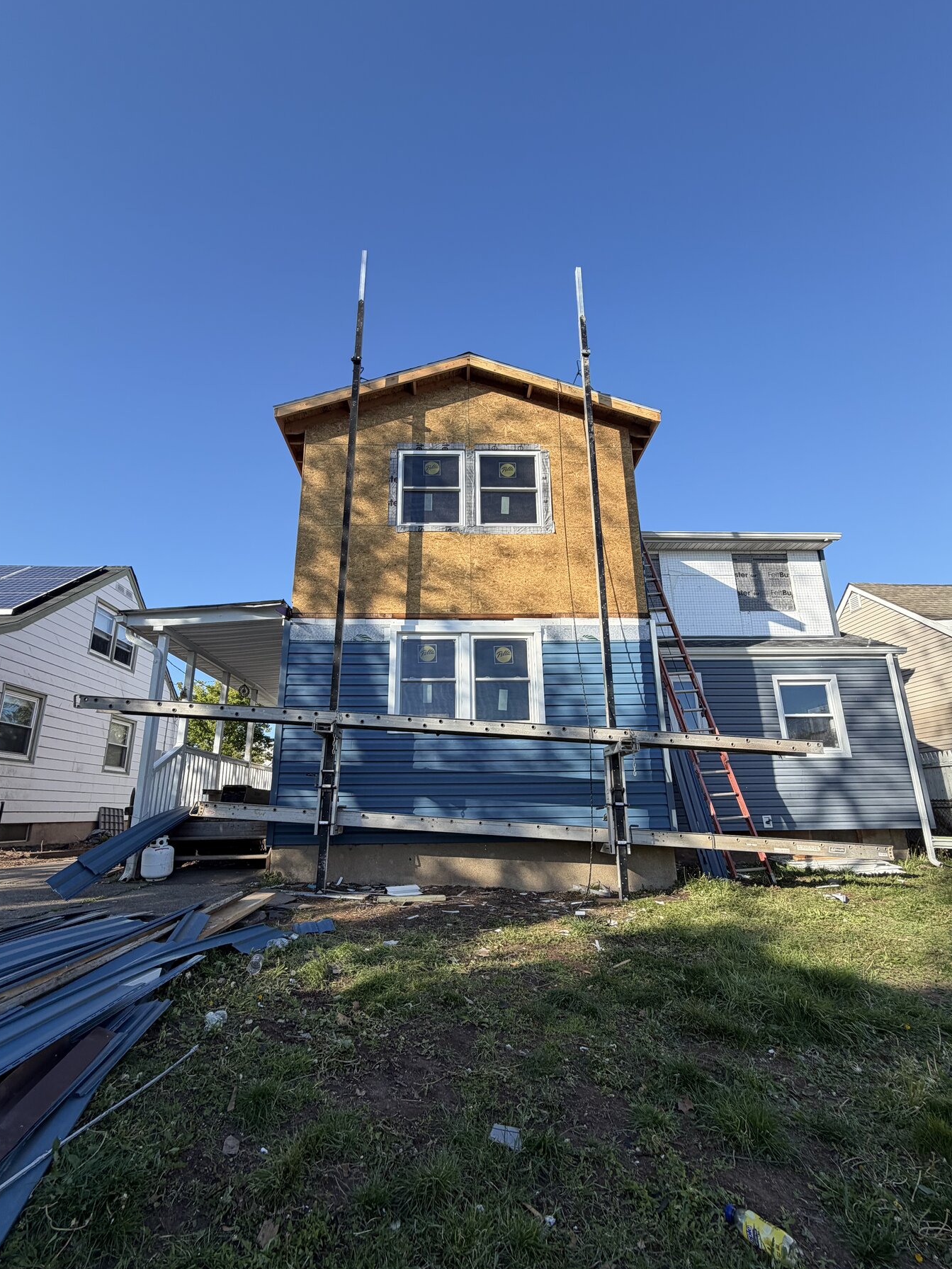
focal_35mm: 15
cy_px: 667
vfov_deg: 98.1
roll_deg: +0.8
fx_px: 550
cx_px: 465
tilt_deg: +15.1
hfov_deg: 81.7
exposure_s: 1/579
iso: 40
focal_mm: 2.22
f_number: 2.2
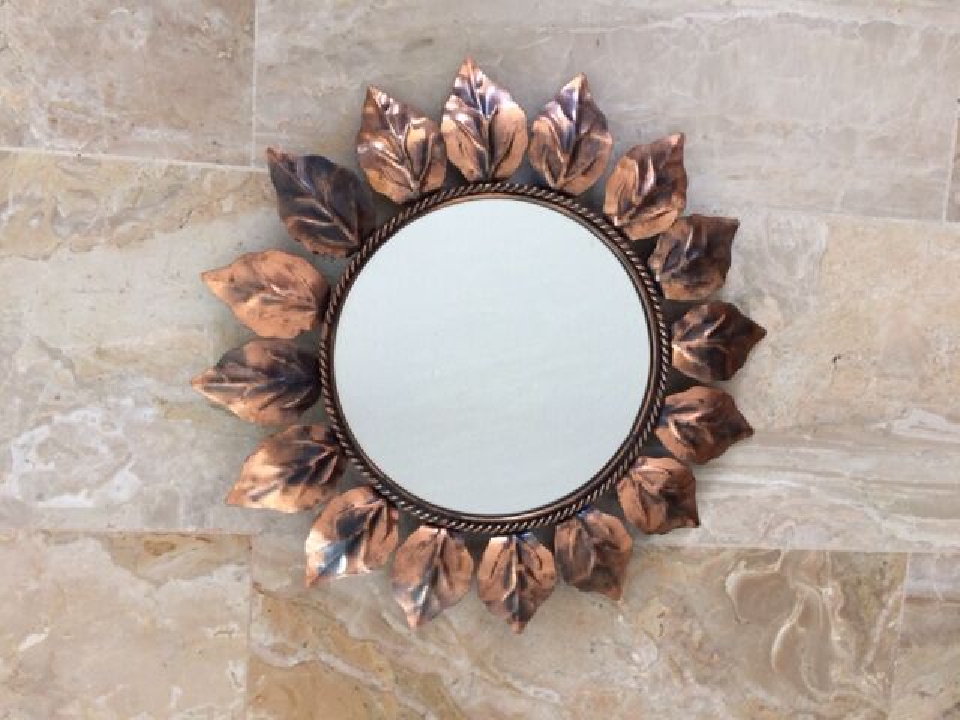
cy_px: 360
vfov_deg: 48.2
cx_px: 480
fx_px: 804
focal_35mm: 29
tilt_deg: -81.5
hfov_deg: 61.7
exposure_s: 1/33
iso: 200
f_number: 2.2
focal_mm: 4.15
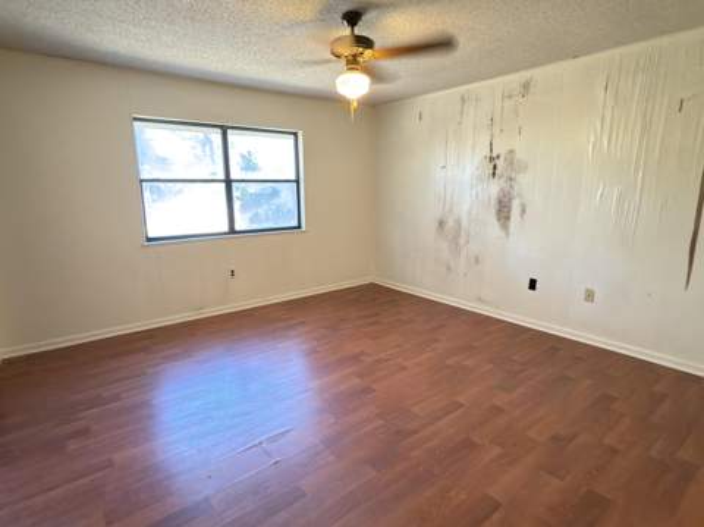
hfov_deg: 84.7
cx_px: 352
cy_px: 264
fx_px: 386
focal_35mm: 19
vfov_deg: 68.6
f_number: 2.2
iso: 250
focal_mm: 2.22
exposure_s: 1/29
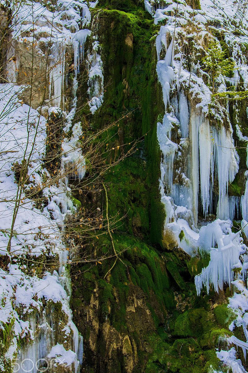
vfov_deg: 40.3
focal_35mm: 49
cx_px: 148
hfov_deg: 27.5
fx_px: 507
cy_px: 169
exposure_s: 1/25
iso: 100
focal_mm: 26
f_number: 7.1
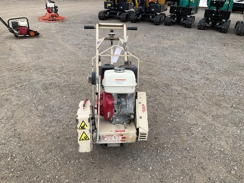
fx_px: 204
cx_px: 122
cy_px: 92
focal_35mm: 29
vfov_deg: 48.2
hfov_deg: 61.7
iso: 25
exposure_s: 1/842
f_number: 1.8
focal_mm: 3
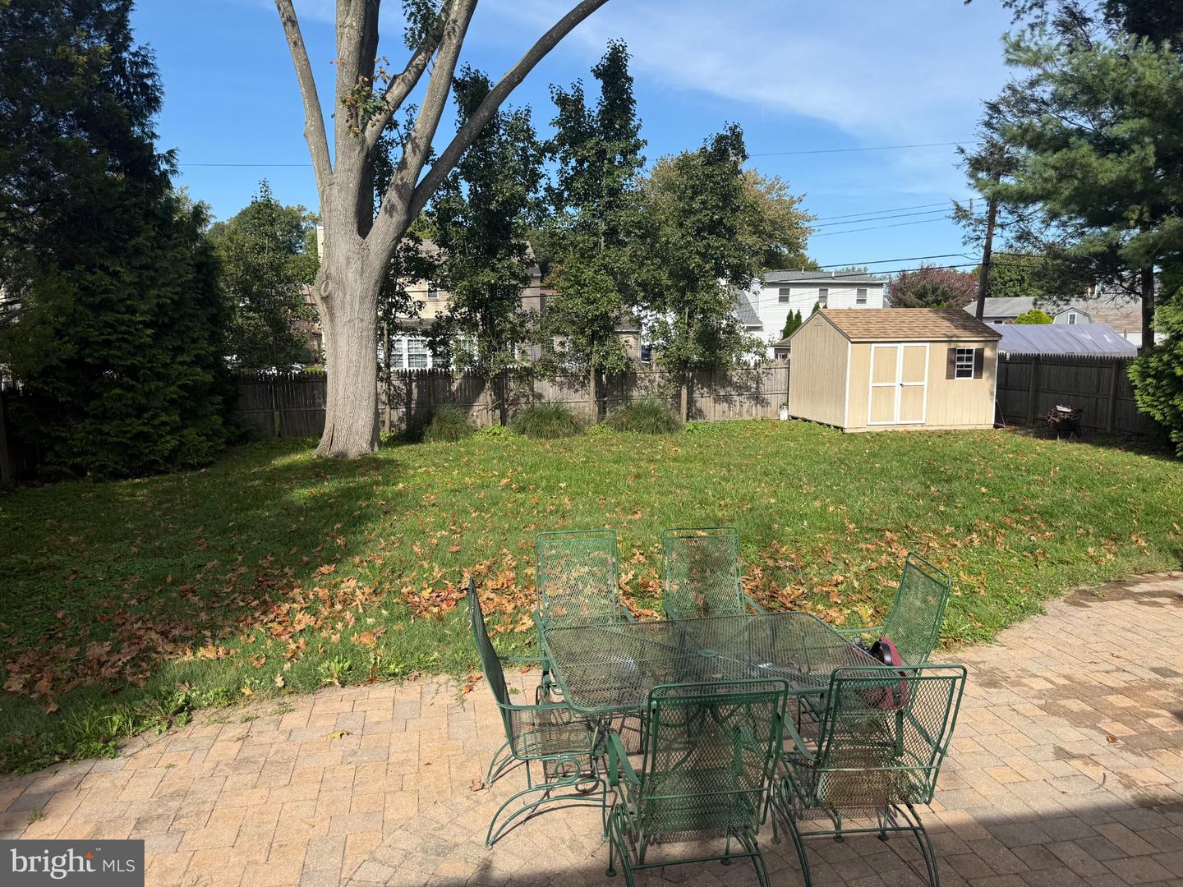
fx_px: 820
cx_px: 592
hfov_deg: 71.6
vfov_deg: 56.8
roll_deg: -0.2
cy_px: 444
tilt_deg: -8.2
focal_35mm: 24
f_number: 1.78
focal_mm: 6.76
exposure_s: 1/2907
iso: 80
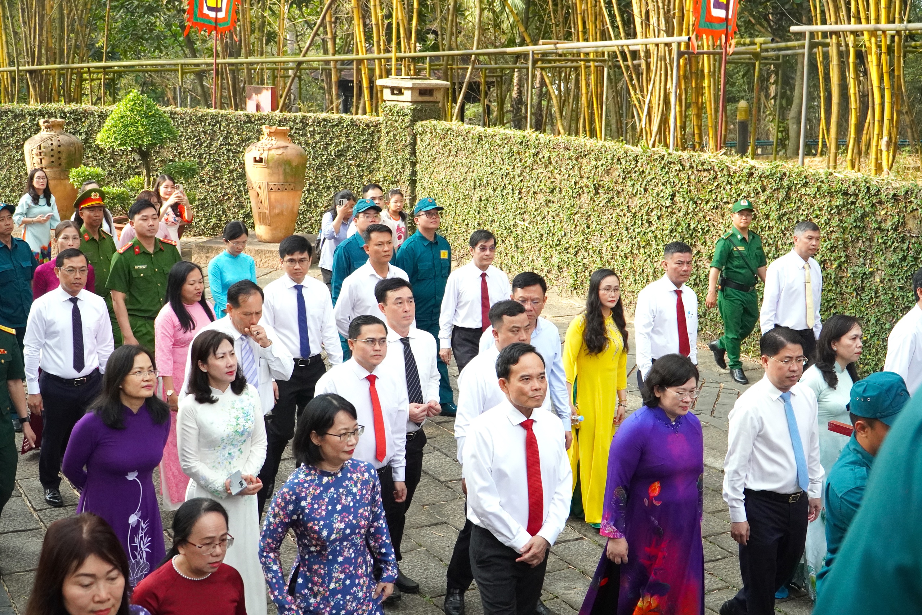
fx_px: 1076
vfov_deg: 31.9
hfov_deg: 46.4
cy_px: 308
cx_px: 461
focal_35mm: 42
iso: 3200
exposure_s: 1/2000
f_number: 5.6
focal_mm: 28
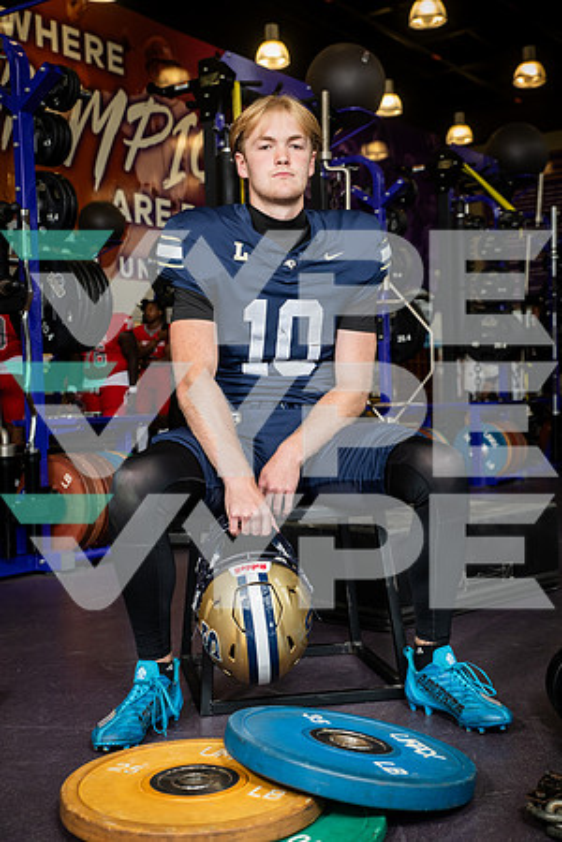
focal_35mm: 46
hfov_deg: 29.2
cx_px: 281
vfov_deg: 42.7
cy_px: 421
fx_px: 1077
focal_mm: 46
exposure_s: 1/250
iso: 500
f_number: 5.6
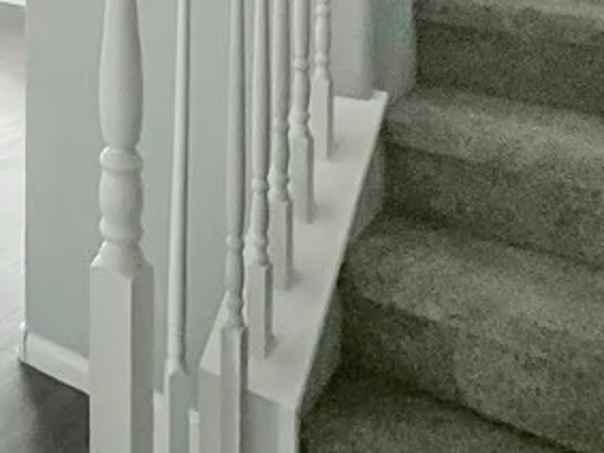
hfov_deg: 34.9
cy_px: -169
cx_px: -55
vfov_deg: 25.5
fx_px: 820
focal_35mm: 47
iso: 800
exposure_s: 1/60
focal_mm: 1.57
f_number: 1.8
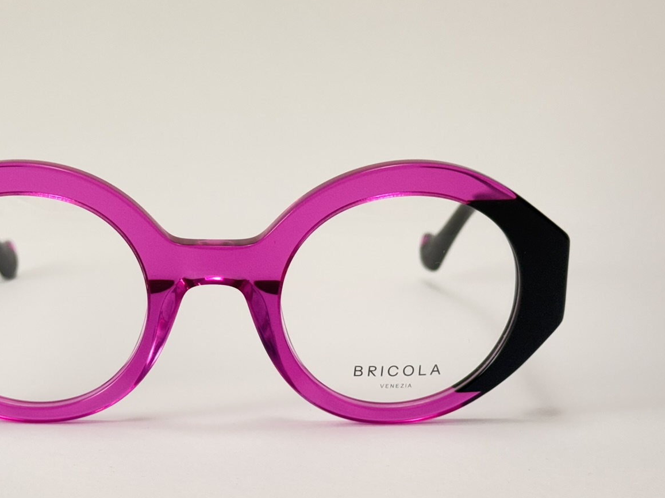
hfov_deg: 22.9
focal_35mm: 85
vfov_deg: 17.4
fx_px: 1632
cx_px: 210
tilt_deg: -9.1
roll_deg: -0.5
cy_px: 274
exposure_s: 1/202
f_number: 1.78
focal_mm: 6.76
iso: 80
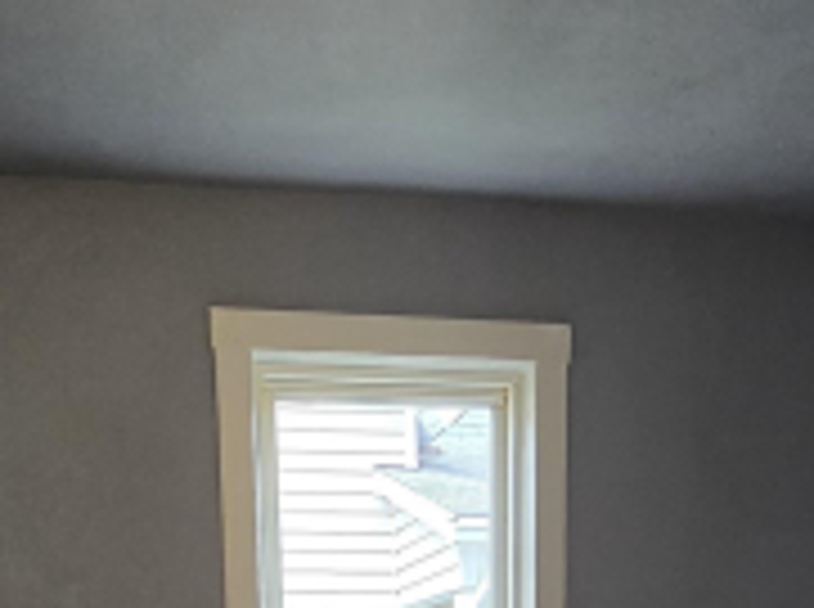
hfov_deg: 39.5
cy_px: 1027
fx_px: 1126
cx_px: 322
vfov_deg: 21.9
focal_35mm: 48
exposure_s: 1/60
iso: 200
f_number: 2.2
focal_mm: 2.2
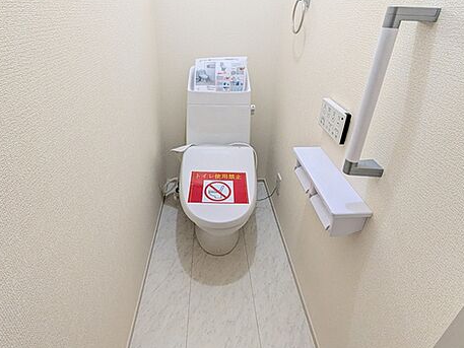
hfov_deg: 84.6
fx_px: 255
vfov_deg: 67.4
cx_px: 221
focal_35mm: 19
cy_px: 125
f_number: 2.2
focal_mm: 1.83
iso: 229
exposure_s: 1/120
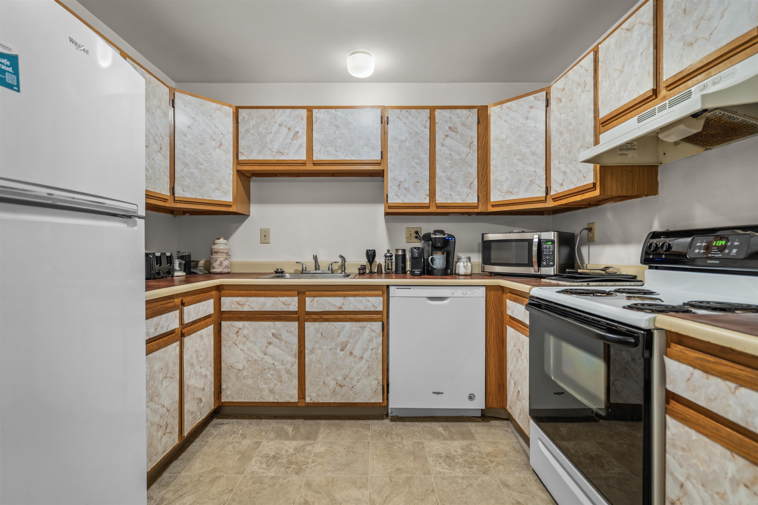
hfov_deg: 96.7
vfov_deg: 73.7
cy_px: 252
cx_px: 379
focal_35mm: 16
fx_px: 337
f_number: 4
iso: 100
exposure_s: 2.5
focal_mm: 16
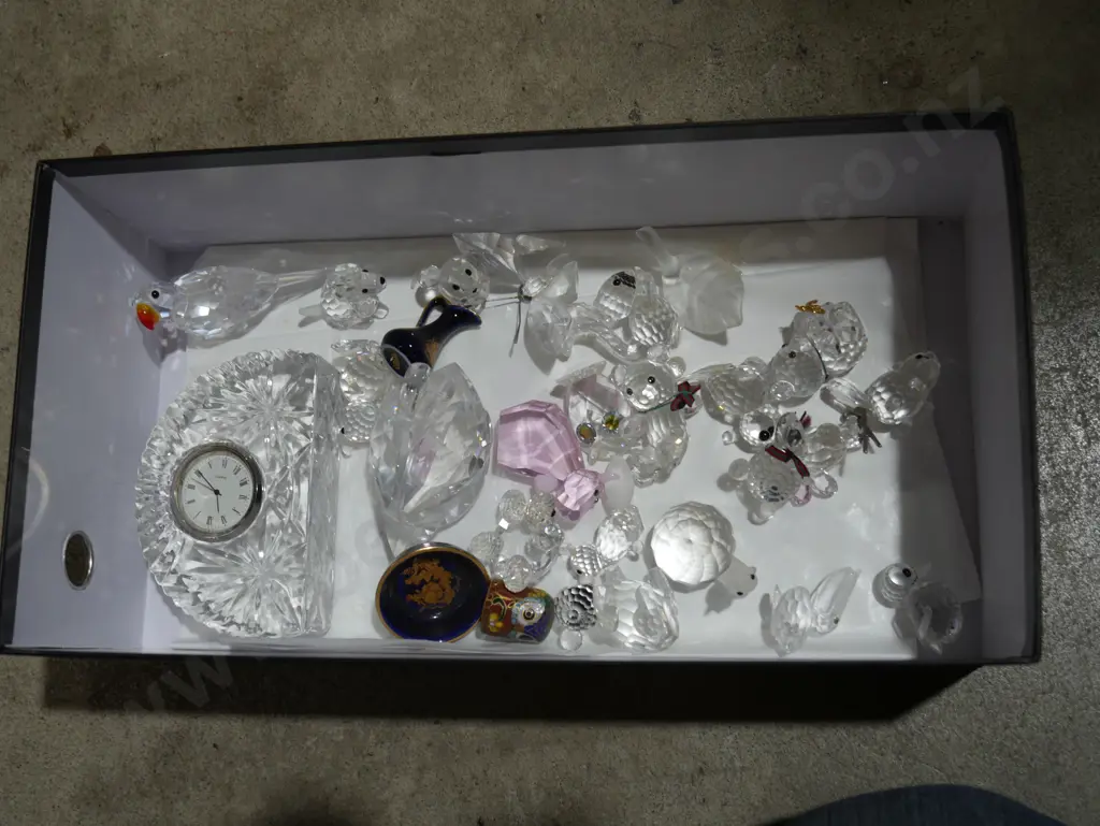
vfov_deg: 34.4
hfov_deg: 44.8
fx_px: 1335
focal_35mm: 42
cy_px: 413
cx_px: 550
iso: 200
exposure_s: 1/100
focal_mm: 21
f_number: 4.6
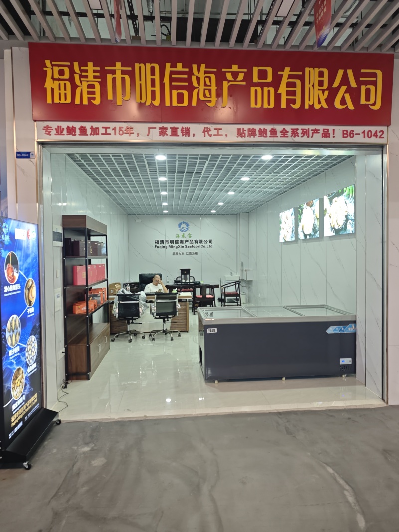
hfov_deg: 58.9
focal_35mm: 23
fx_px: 354
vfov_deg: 73.9
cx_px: 200
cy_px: 266
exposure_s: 1/100
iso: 250
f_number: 1.44
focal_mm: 6.68
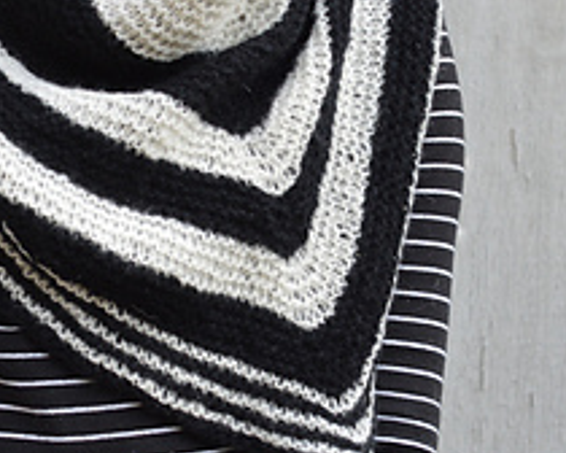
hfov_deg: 12.7
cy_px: -111
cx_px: 46
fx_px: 2520
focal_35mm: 150
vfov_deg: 10.1
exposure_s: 1/125
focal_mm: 35
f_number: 5.6
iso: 280
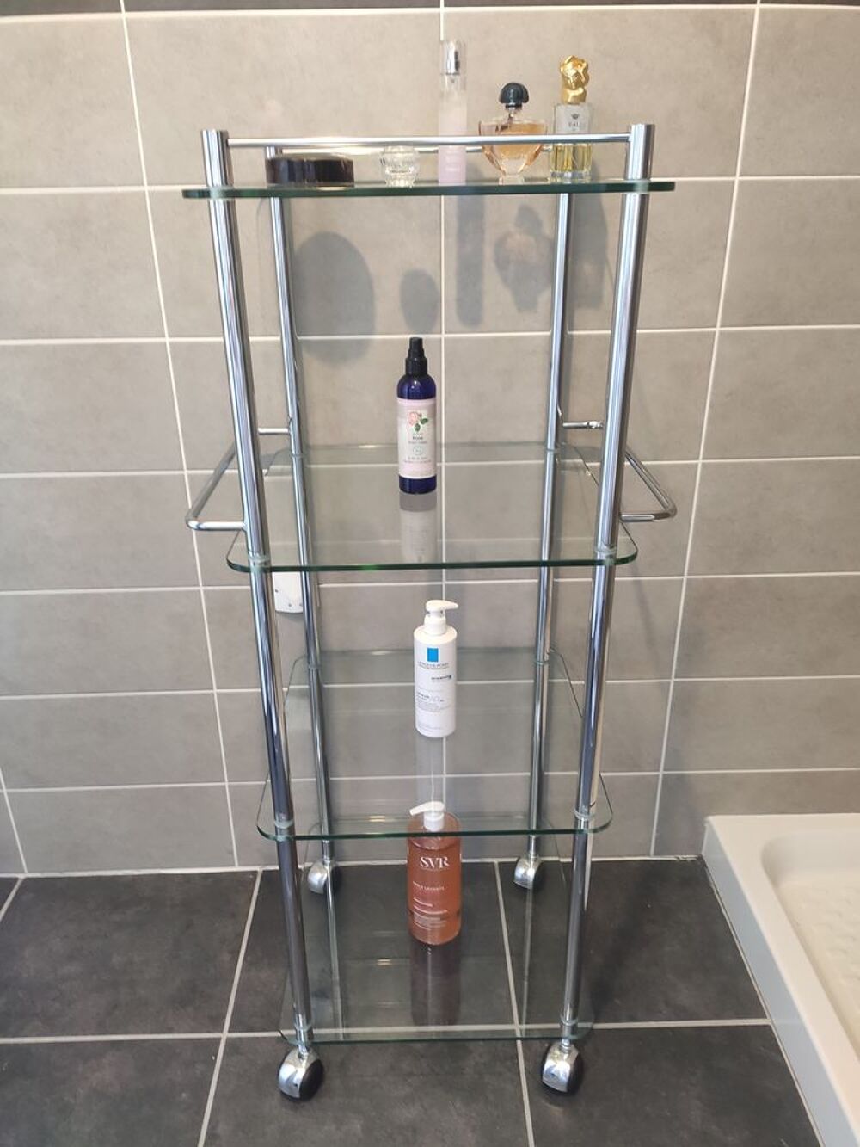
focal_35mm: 26
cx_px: 430
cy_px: 574
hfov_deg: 53.1
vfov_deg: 67.3
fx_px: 861
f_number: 1.75
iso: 1500
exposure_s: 1/33
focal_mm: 4.77
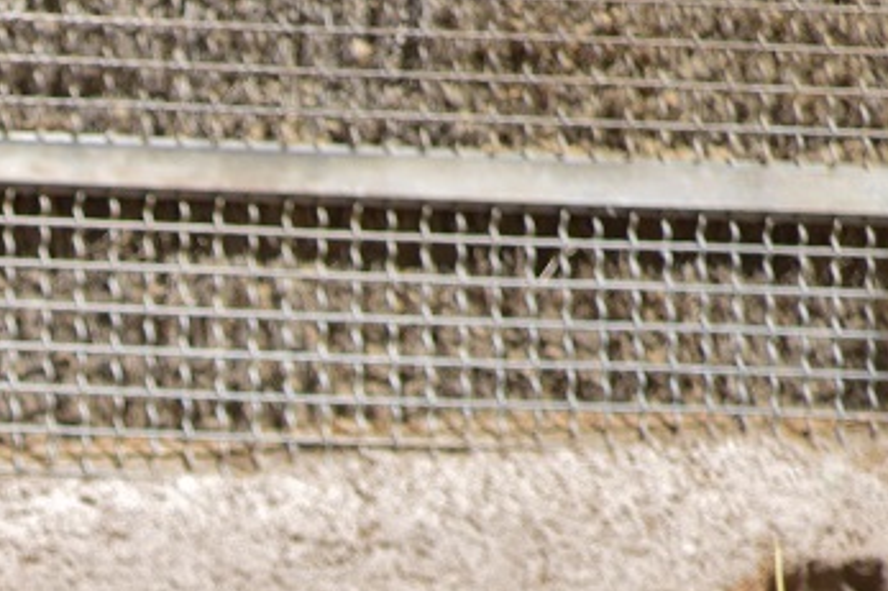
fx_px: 21326
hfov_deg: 2.4
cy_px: 834
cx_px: -328
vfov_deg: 1.6
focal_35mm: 865
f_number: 6.3
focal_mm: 200
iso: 360
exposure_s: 1/500
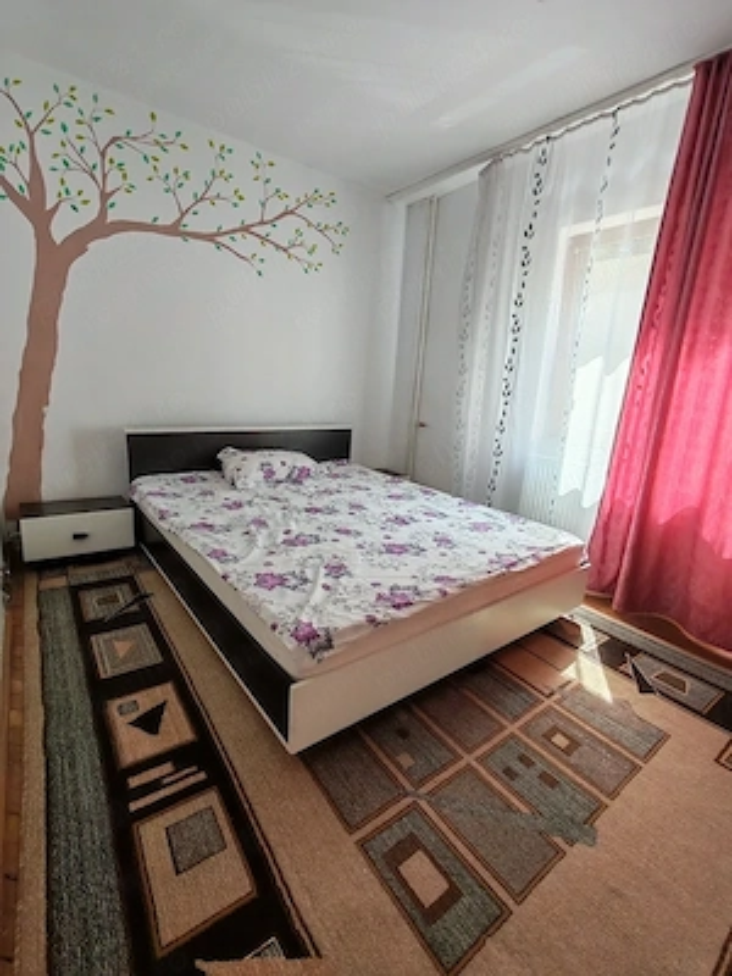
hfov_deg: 78.1
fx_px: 451
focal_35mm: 16
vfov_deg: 94.5
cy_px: 488
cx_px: 366
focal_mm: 1.96
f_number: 2.2
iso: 100
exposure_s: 1/50
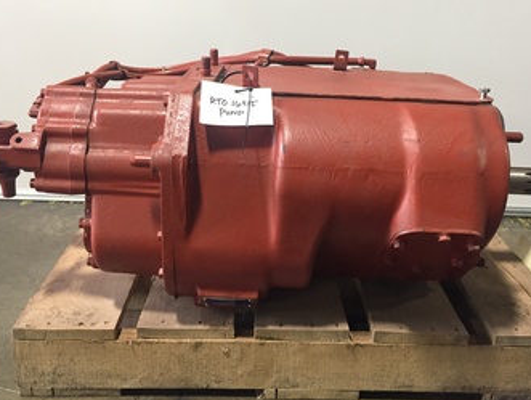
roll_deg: -3.5
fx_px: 537
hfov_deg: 52.5
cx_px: 284
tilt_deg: -20.0
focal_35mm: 35
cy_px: 177
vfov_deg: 40.7
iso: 160
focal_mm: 4.15
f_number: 2.2
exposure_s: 1/30
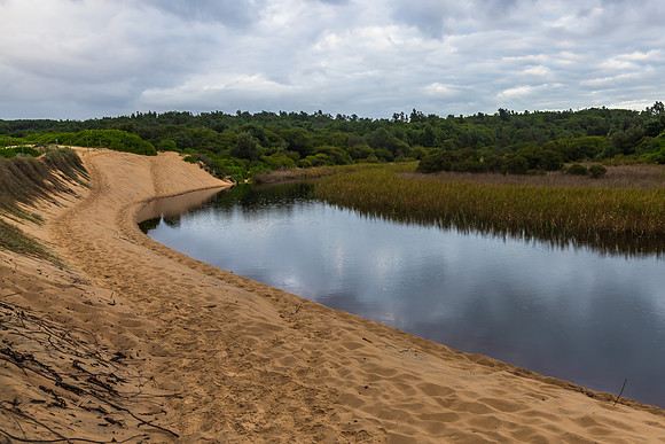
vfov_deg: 36.6
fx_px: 670
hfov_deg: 52.5
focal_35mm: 36
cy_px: 251
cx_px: 389
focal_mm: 31
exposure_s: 1/80
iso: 400
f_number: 8
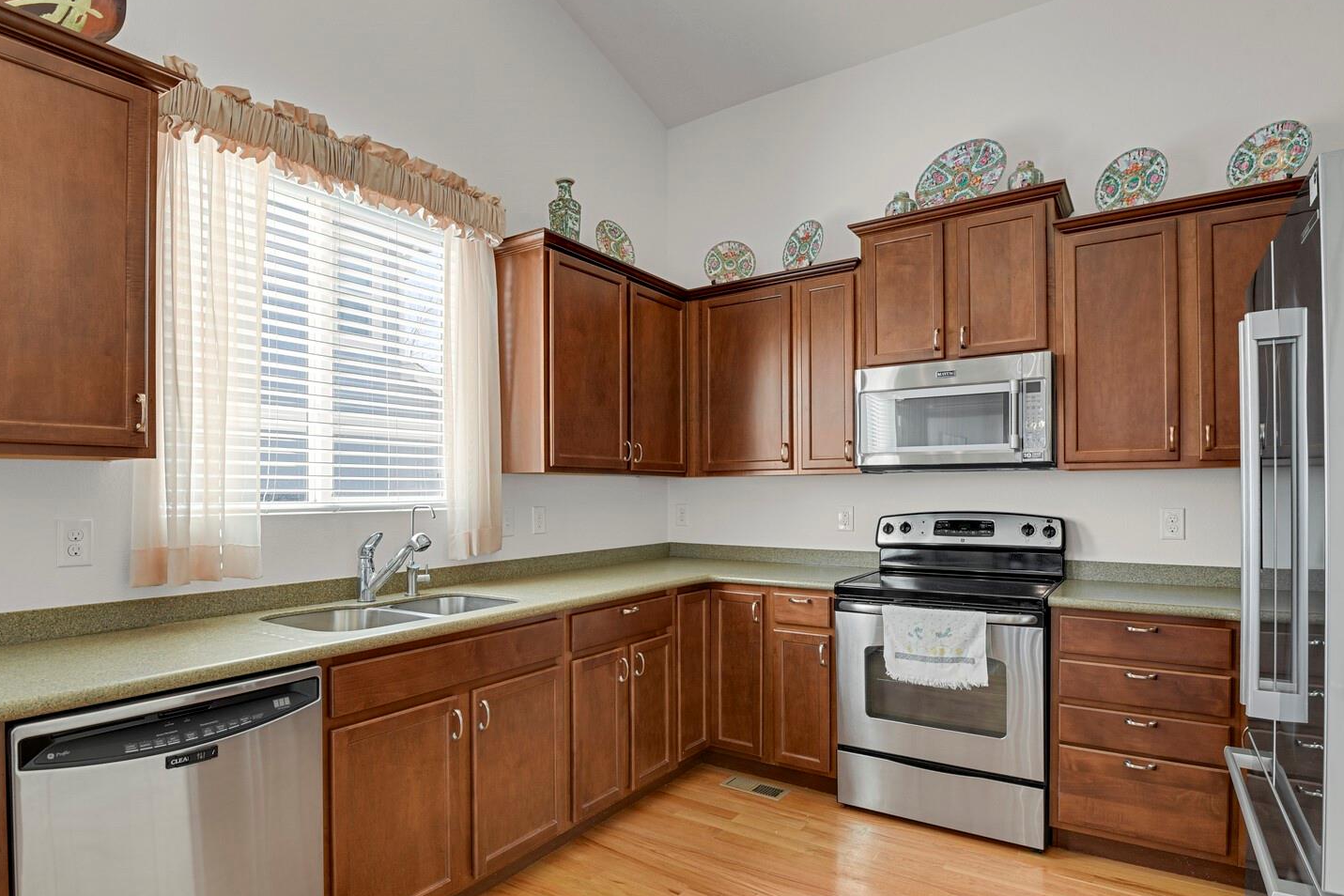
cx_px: 639
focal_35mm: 19
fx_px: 709
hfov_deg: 86.8
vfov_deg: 64.4
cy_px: 488
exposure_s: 1/1.25
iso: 250
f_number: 8
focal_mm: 17
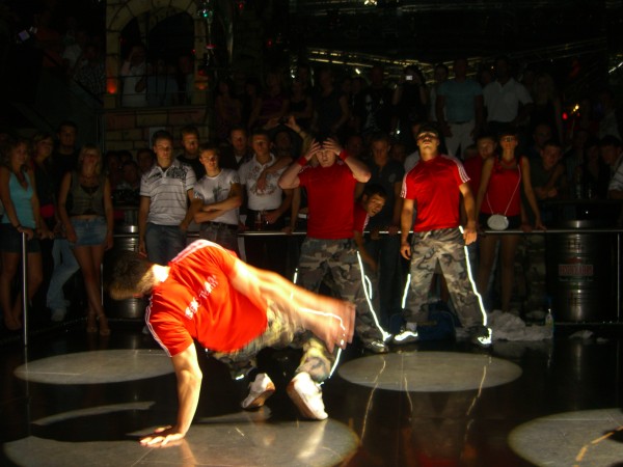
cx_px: 312
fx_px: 684
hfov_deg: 49.0
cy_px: 234
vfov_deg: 37.7
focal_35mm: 38
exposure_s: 1/60
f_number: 2.8
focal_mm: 7.9
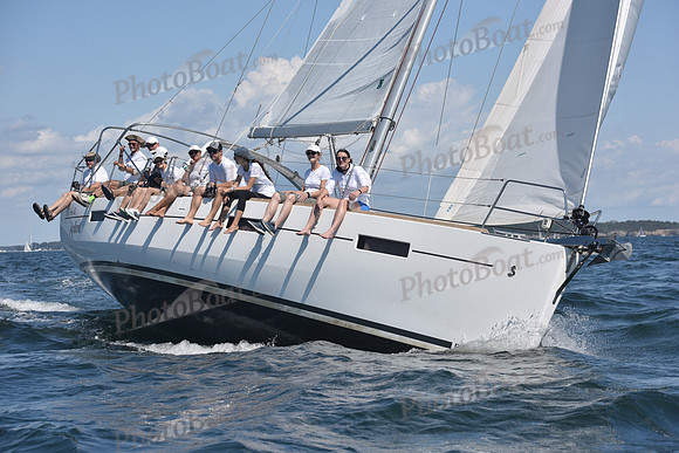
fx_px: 1471
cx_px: 340
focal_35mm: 78
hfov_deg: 26.0
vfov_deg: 17.5
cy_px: 226
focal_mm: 78
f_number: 7.1
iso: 250
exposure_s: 1/1000
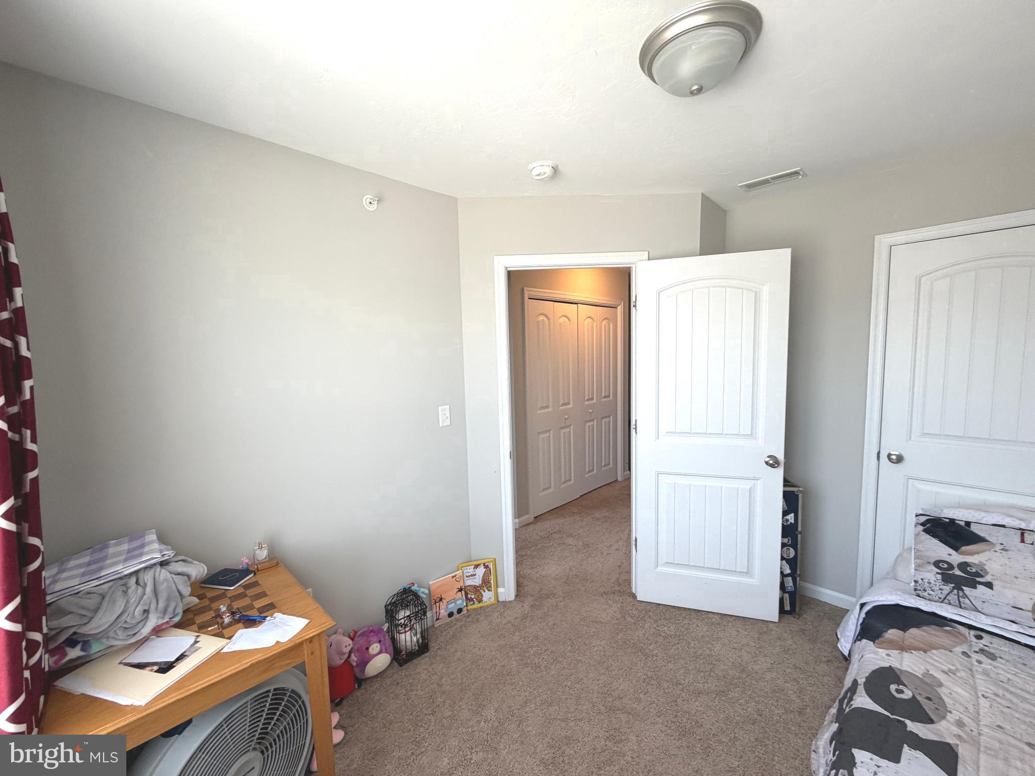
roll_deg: +2.3
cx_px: 518
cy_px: 388
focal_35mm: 14
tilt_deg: -6.2
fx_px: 419
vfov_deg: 85.7
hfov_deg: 102.1
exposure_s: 1/121
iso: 200
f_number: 2.2
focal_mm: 2.22
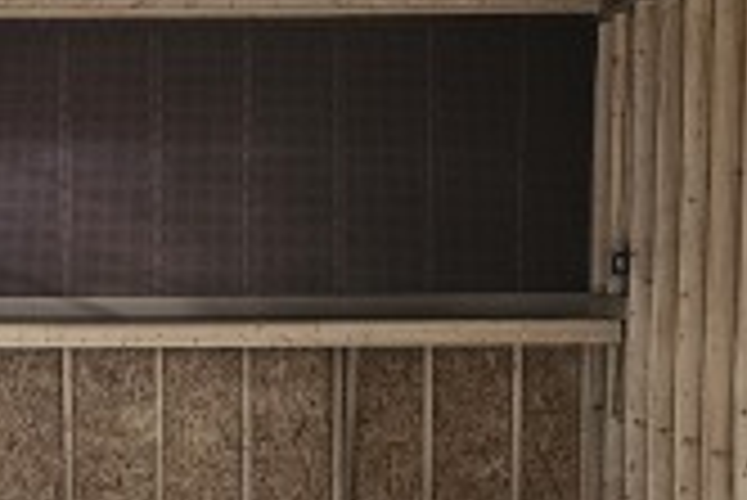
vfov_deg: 14.8
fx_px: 1911
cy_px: 441
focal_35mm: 92
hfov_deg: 22.0
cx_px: 207
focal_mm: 6.3
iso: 500
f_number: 1.7
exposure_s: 1/40
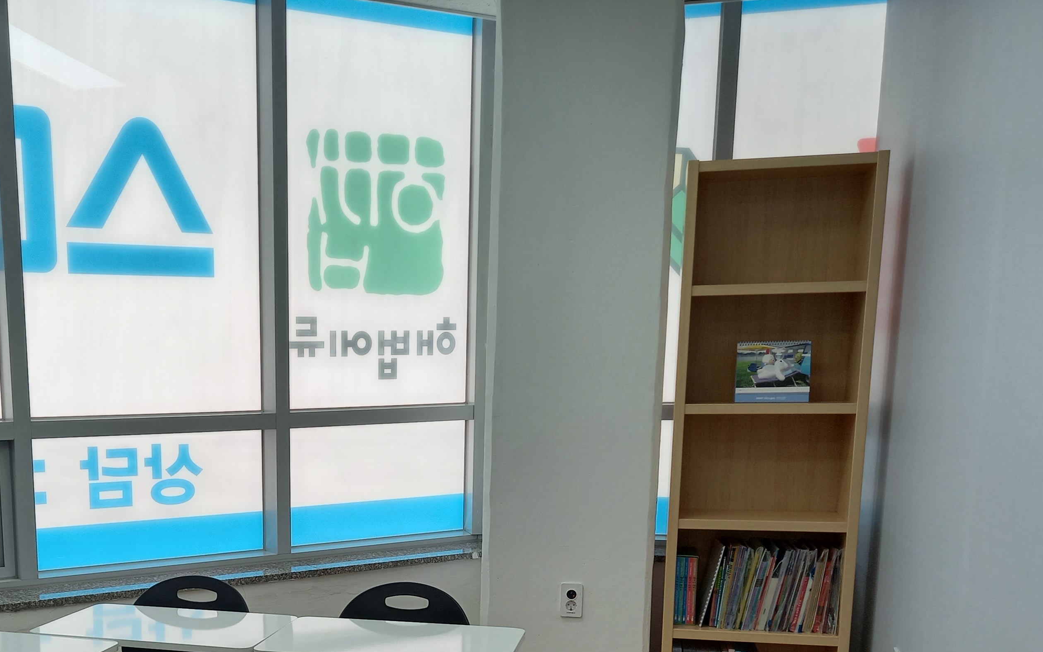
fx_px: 1194
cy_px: 593
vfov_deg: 29.2
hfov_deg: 45.9
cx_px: 291
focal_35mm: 42
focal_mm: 4.6
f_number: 2
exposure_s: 1/120
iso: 32
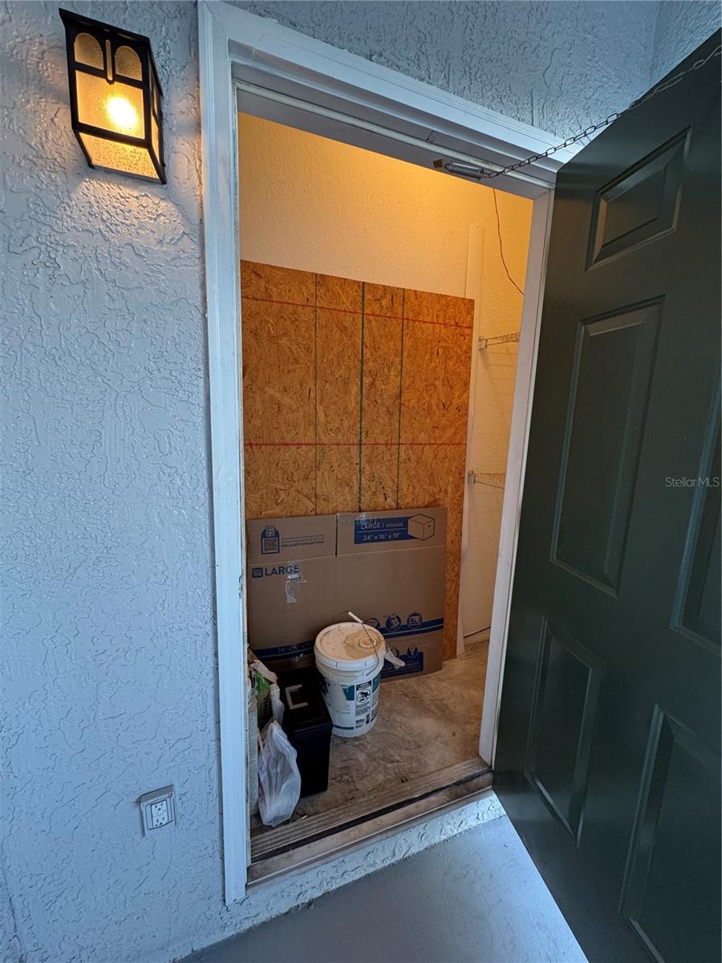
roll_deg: -1.4
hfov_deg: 85.7
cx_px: 361
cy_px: 482
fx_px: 389
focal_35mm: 14
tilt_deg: -10.2
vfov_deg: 102.1
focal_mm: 2.22
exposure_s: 1/60
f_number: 2.2
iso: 200
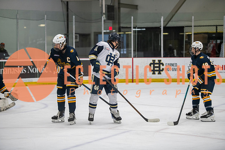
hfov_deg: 19.5
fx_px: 656
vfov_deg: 13.0
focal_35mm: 105
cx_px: 112
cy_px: 75
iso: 2000
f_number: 3.2
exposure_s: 1/640
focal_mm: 105
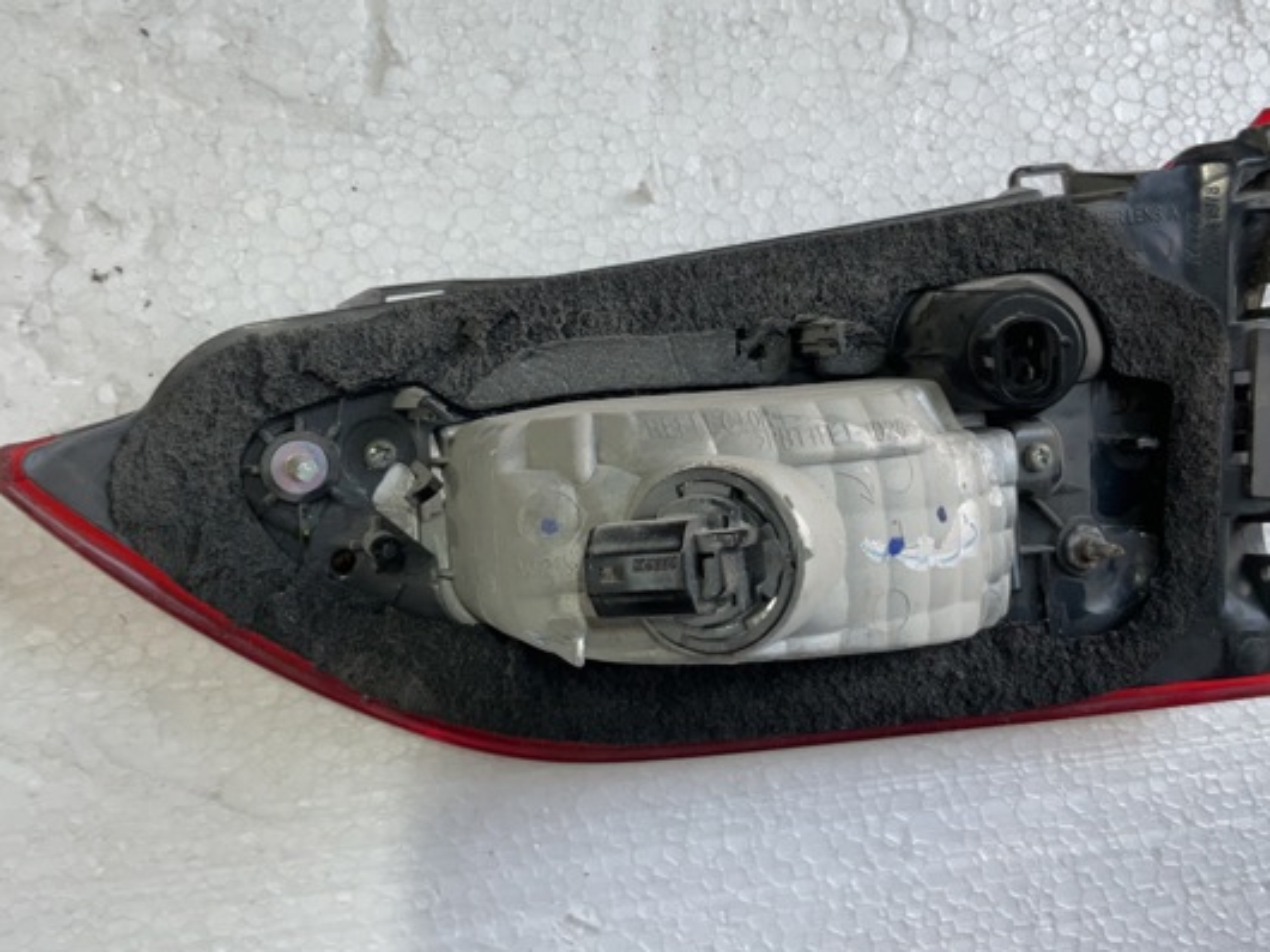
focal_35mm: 35
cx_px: 704
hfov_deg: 52.5
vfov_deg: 40.6
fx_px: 1284
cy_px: 402
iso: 25
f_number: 1.8
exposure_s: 1/100
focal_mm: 3
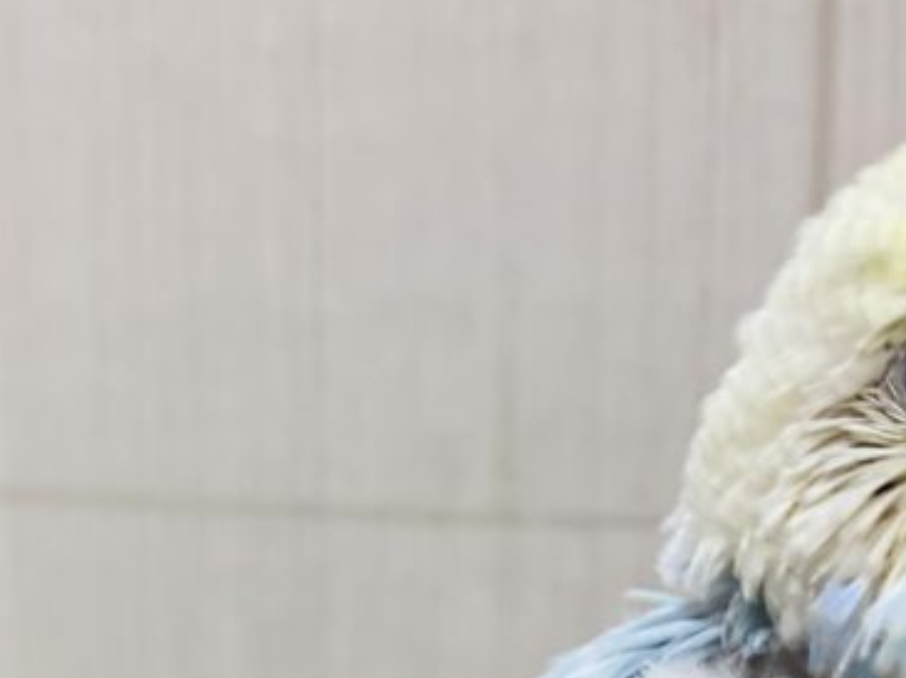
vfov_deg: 16.8
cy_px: 918
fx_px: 2145
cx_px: 354
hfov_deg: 23.8
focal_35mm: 82
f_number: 1.8
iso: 100
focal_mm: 4.25
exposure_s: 1/100
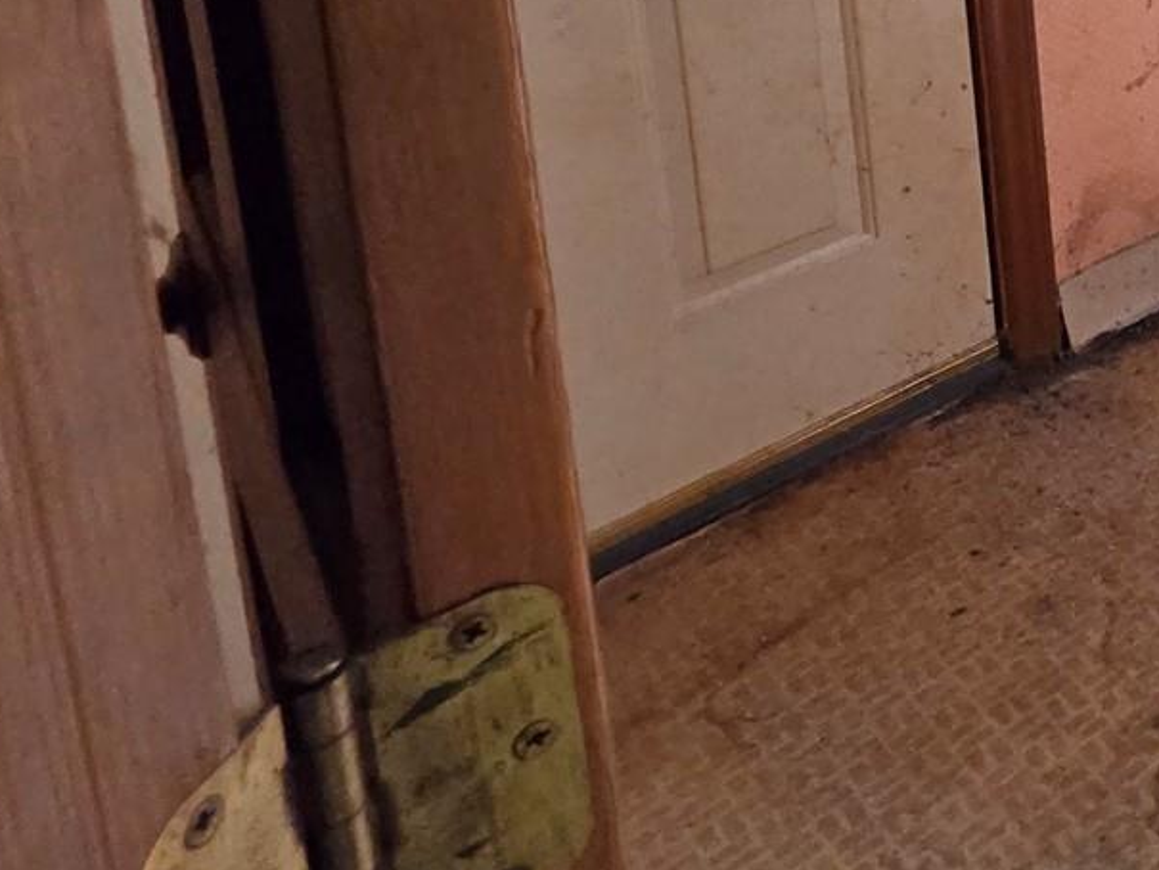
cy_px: -443
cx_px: 1872
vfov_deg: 25.0
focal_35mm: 44
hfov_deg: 26.0
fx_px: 1473
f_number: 2.2
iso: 500
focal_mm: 2.2
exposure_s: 1/240
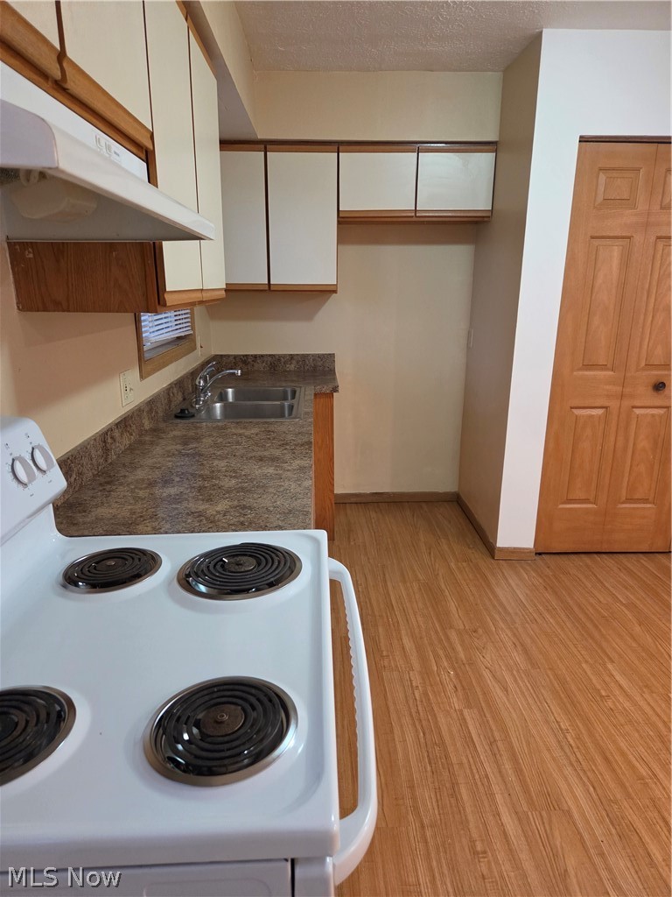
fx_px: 595
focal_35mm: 23
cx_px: 336
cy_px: 448
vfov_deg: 73.9
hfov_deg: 58.9
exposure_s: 1/120
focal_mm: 5.4
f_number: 1.8
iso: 640
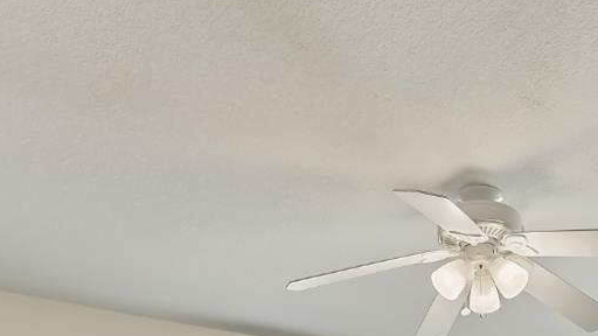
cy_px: 552
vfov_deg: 20.9
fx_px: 716
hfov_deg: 42.6
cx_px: 505
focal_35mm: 45
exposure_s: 1/60
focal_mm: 14.7
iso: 250
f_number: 4
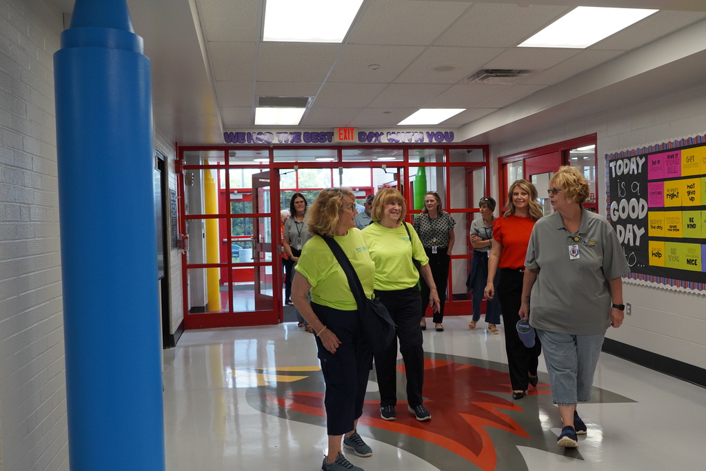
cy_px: 236
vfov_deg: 41.7
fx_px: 618
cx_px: 353
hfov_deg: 59.5
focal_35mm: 32
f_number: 4
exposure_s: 1/160
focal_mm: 21
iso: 800
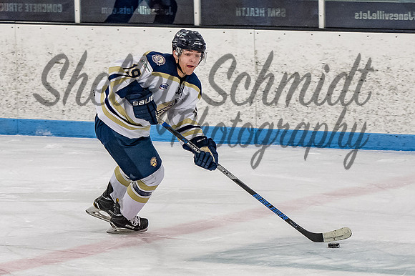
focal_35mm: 303
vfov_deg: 4.5
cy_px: 135
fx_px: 3494
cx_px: 174
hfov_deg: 6.8
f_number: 3.2
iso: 1600
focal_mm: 102
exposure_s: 1/800
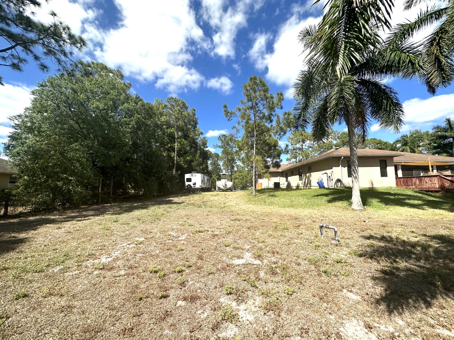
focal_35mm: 14
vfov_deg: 85.7
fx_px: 184
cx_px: 227
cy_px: 170
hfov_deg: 102.1
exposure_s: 1/1511
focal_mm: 2.22
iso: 50
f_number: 2.2
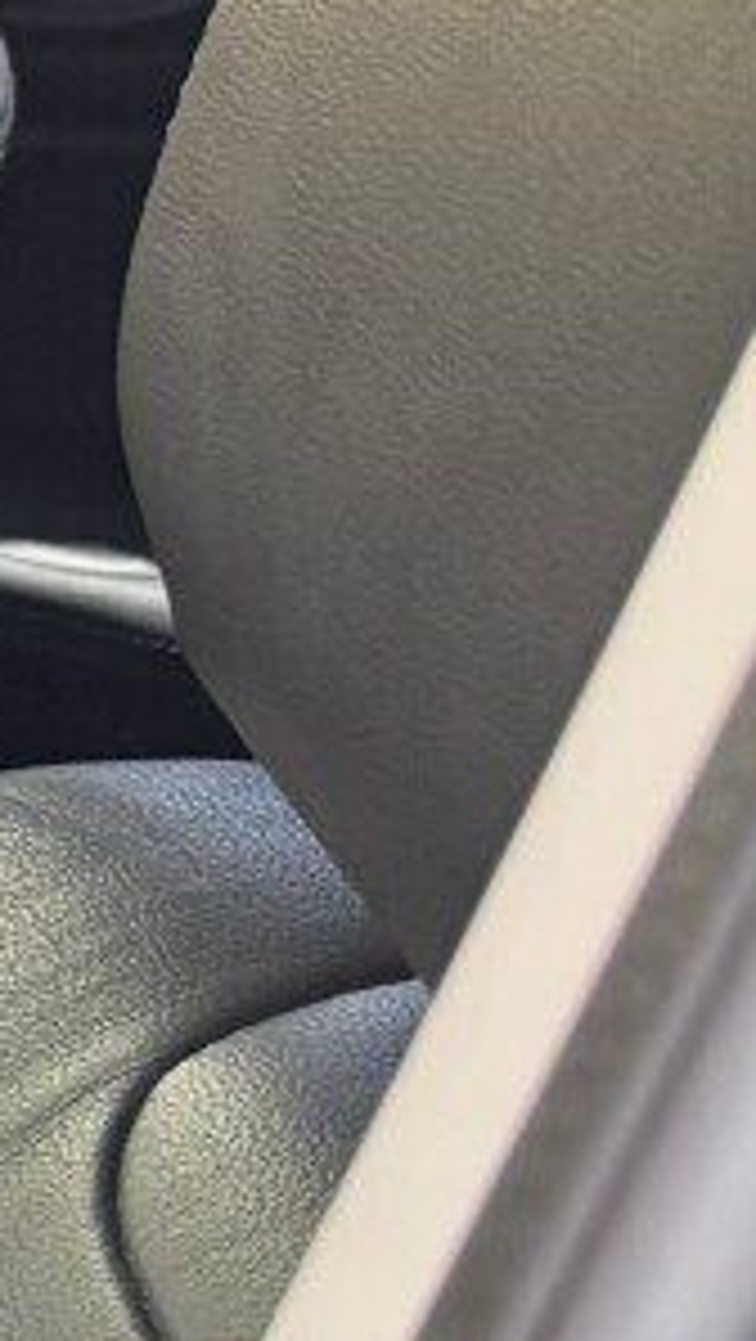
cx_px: -3492
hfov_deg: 5.1
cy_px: 1739
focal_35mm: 171
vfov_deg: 12.2
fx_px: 6084
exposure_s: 1/121
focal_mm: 6.76
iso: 64
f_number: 1.78
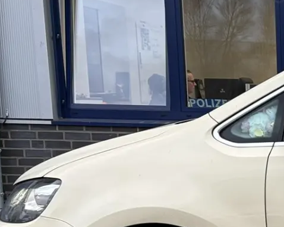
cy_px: 257
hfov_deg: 15.6
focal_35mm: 102
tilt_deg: -9.4
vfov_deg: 14.7
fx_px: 857
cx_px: 537
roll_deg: -0.1
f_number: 1.6
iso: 64
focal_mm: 5.96
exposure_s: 1/121
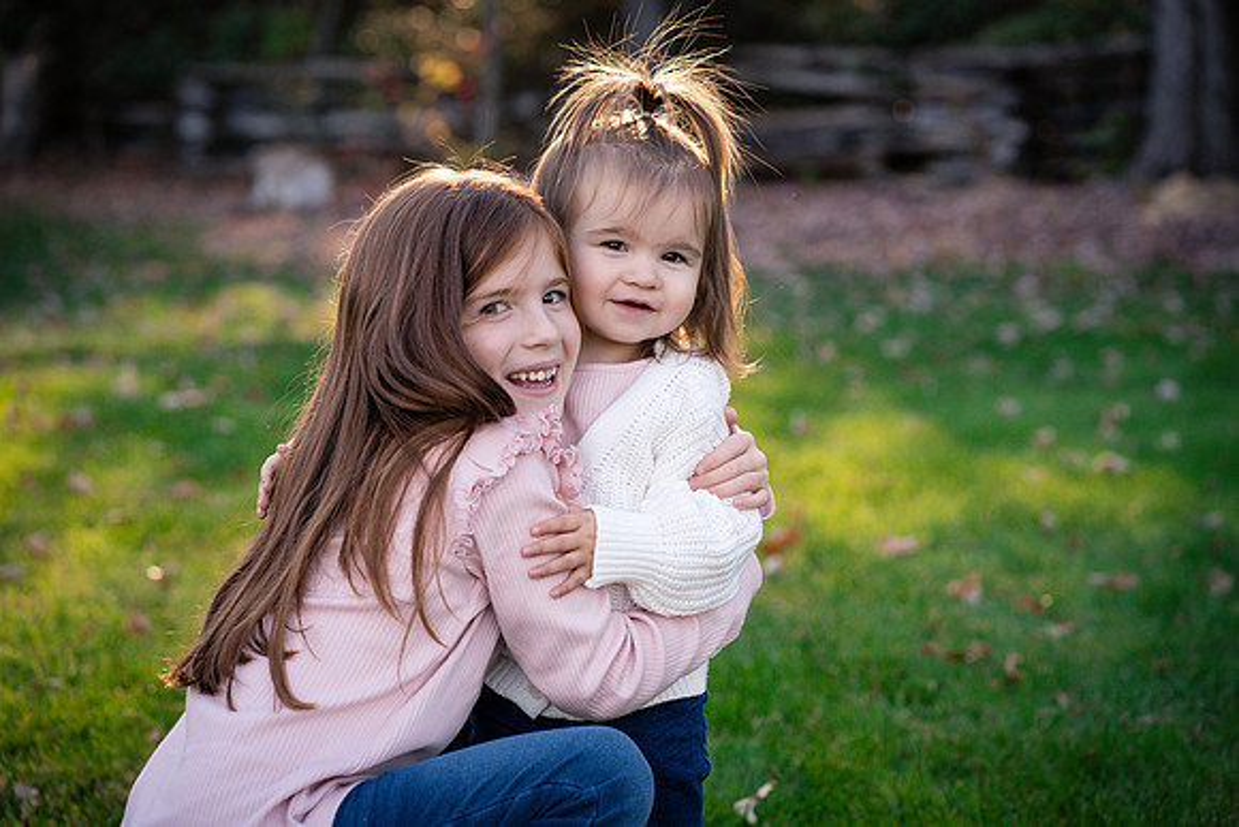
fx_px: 2926
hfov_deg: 23.9
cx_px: 620
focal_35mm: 85
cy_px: 414
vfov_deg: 16.1
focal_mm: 85
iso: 320
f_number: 4
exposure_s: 1/500
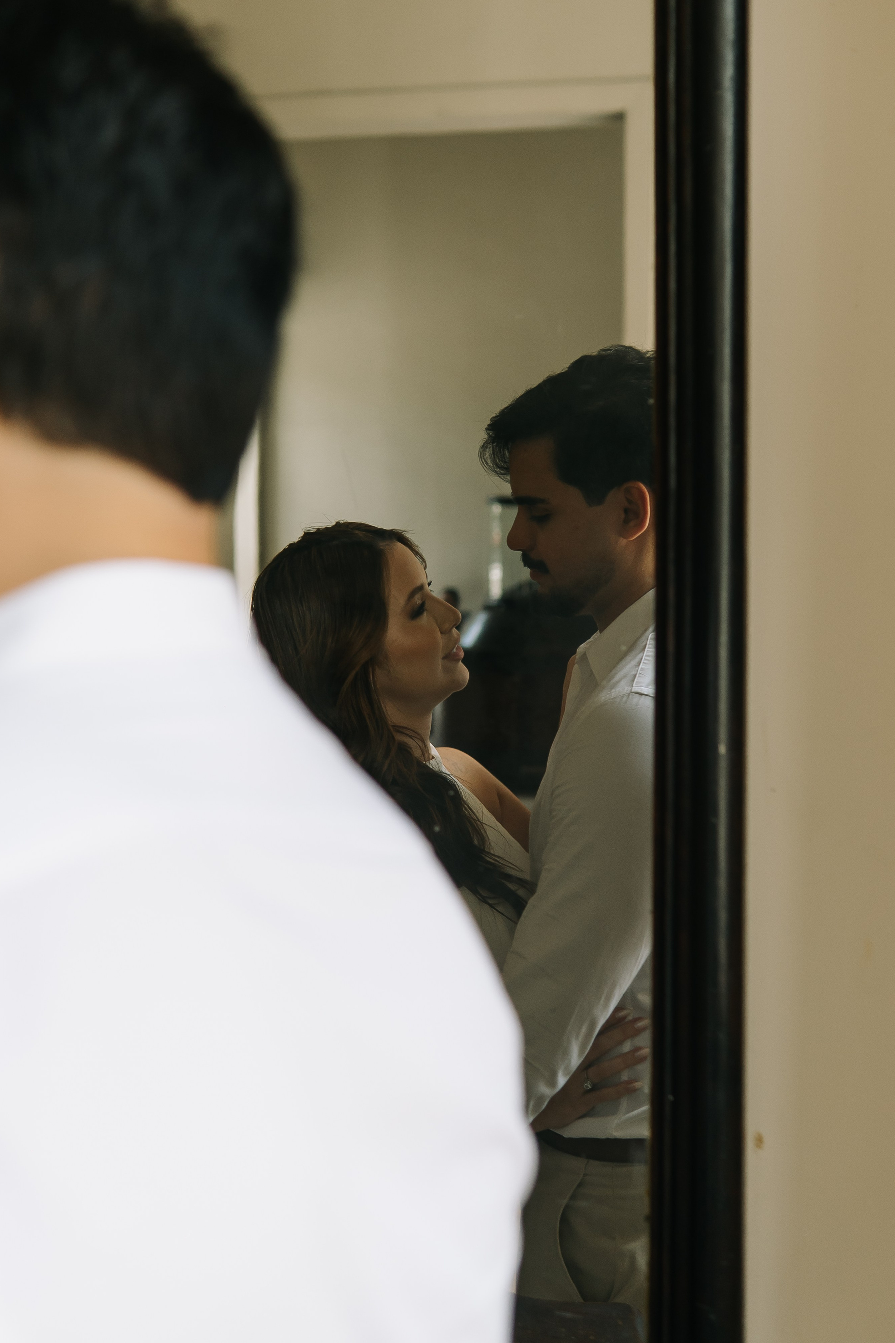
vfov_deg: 42.7
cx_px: 456
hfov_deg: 29.2
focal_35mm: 46
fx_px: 1716
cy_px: 683
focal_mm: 30
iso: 200
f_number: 2.5
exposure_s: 1/160
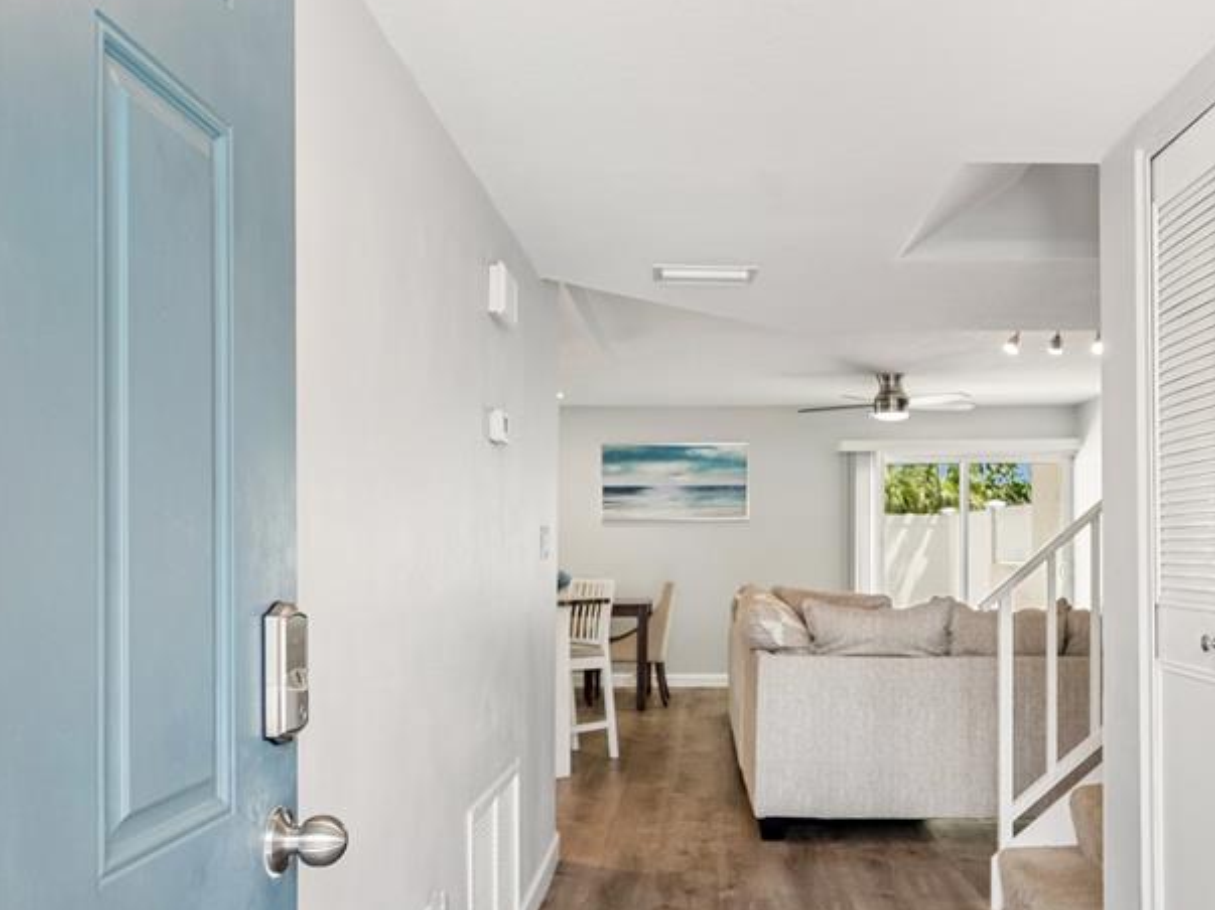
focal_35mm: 31
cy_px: 525
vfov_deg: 45.3
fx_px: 1088
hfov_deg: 58.1
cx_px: 701
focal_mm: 13
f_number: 5.6
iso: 100
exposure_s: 1/80
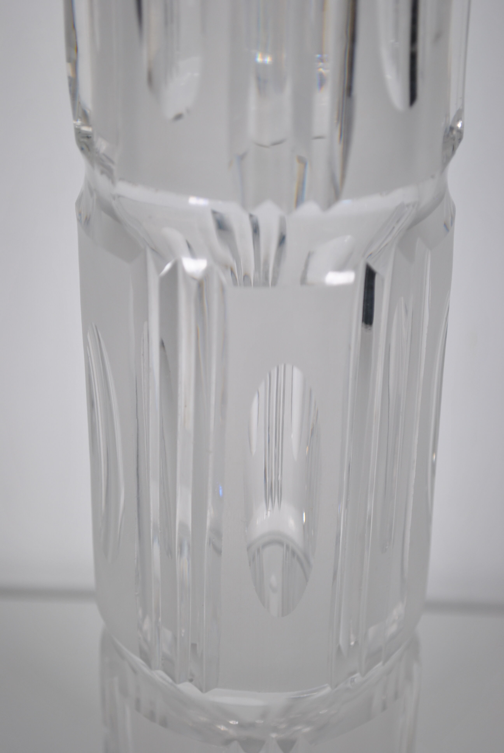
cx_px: 252
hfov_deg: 16.6
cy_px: 376
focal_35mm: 82
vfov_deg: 24.6
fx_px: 1727
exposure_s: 1/125
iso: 200
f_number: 5.6
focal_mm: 55
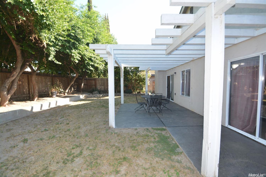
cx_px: 133
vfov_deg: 77.3
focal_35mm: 15
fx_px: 111
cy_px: 88
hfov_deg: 100.4
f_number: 5.6
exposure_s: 1/125
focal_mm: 10
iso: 160
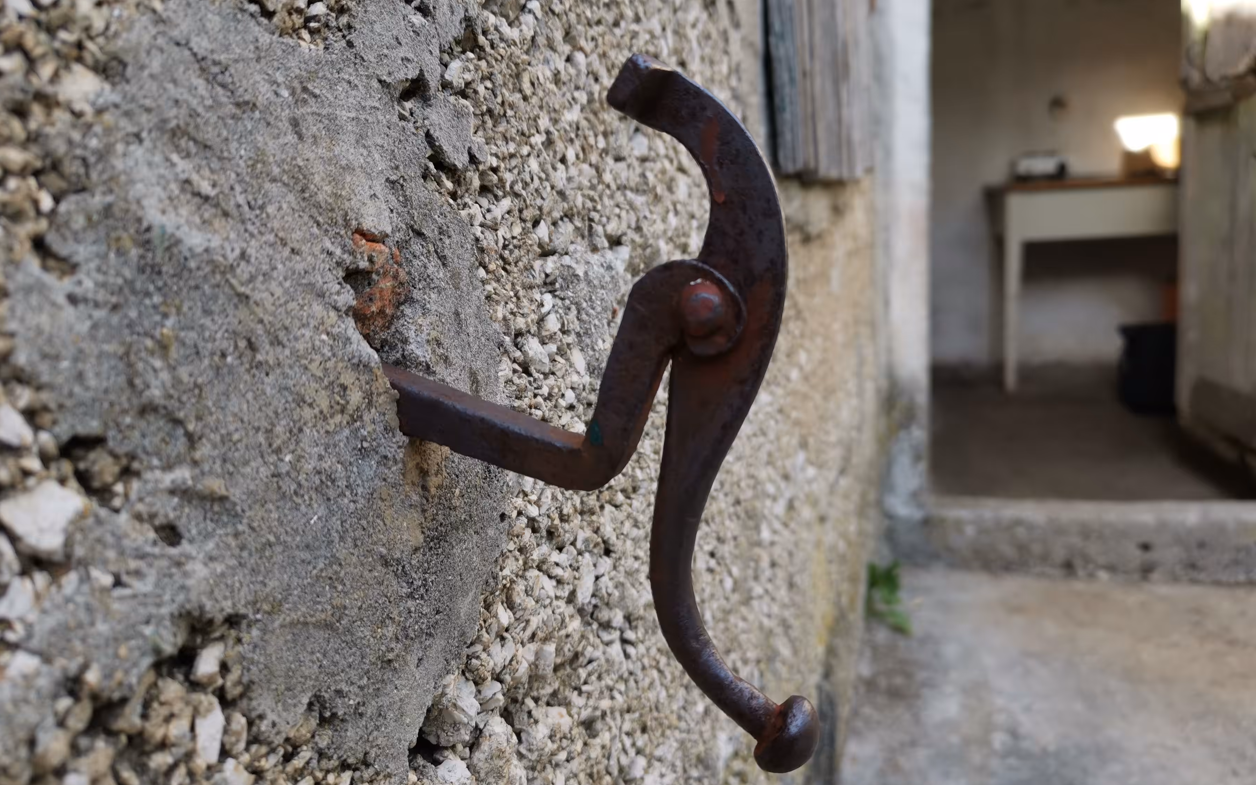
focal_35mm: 29
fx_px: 993
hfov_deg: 64.6
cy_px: 387
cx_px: 622
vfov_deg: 43.1
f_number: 1.8
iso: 50
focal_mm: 5.58
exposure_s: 1/284
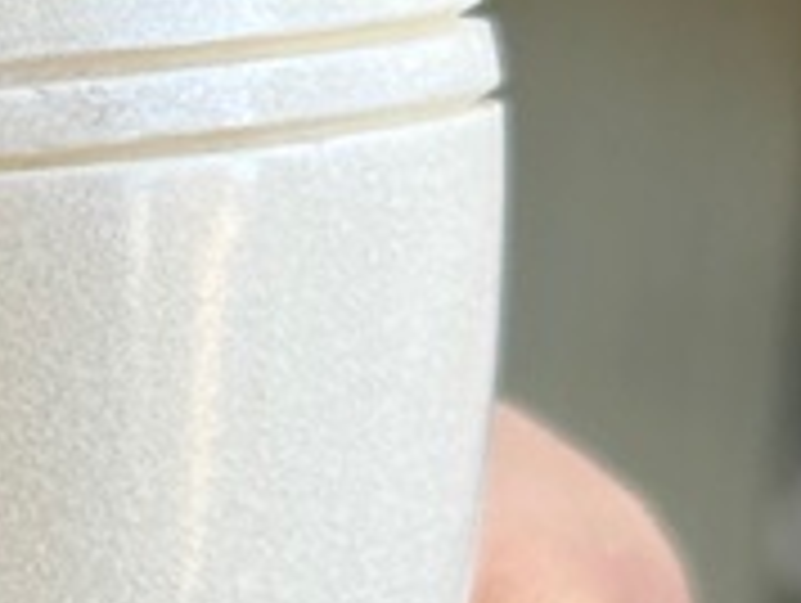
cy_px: 490
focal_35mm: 345
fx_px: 7994
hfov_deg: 5.4
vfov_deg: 4.3
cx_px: -1732
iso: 64
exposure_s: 1/258
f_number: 1.78
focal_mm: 6.86
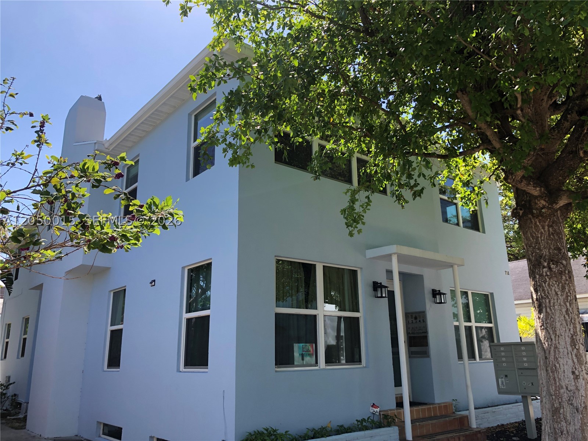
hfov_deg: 63.4
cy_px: 220
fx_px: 476
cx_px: 294
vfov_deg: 49.7
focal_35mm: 28
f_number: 1.8
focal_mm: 4
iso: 20
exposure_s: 1/666
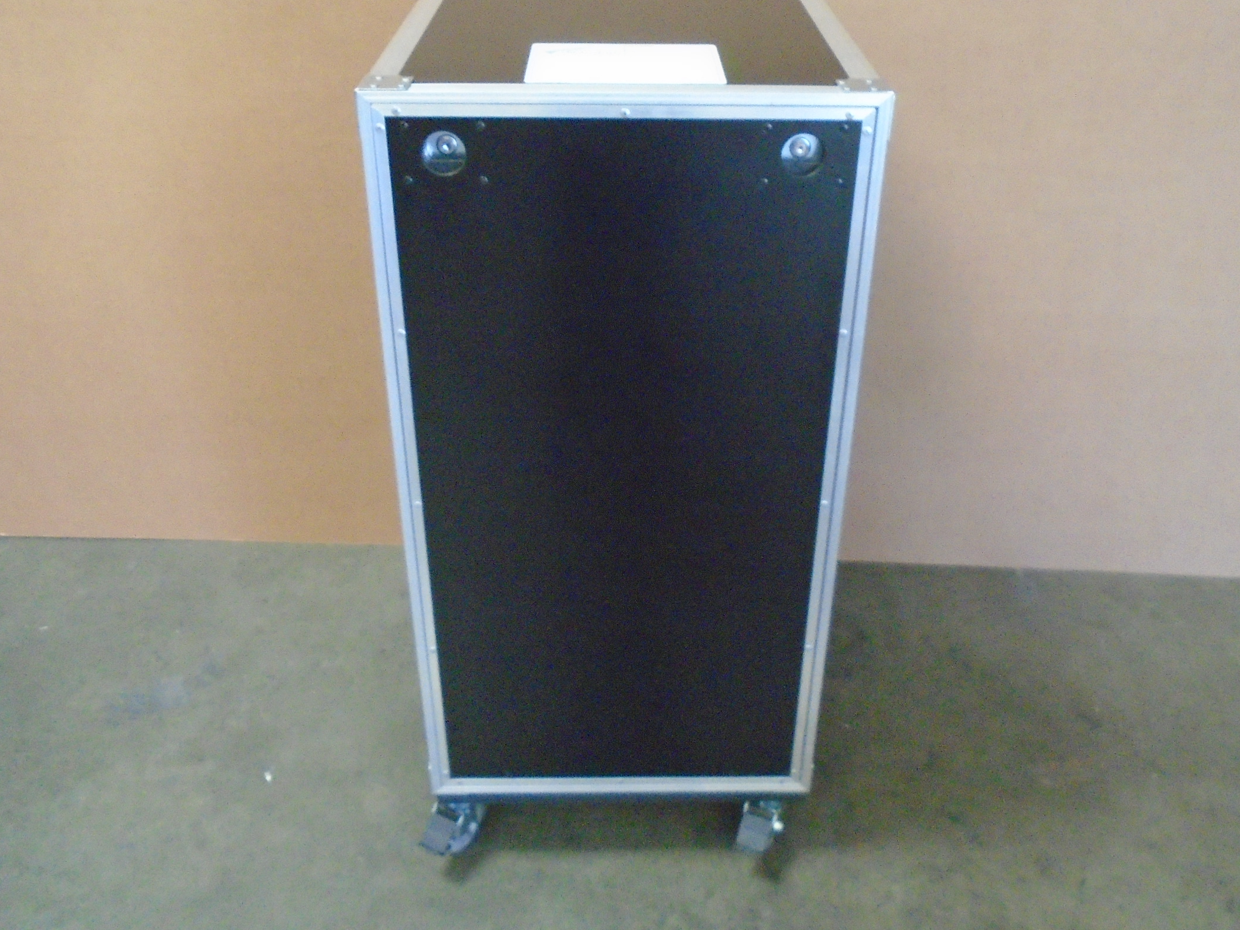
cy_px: 403
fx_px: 1146
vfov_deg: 44.1
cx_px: 644
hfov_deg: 56.8
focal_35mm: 32
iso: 800
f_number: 3.2
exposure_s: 1/40
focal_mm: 4.6
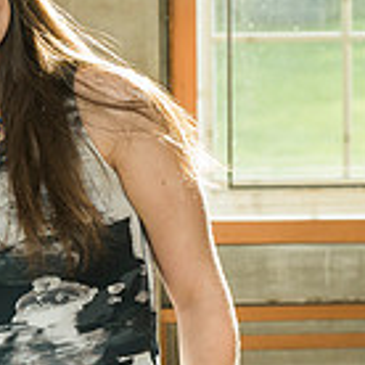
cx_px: -42
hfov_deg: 6.2
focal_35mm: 281
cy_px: 221
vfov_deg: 6.2
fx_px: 3352
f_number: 5
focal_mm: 75
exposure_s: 1/125
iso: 800
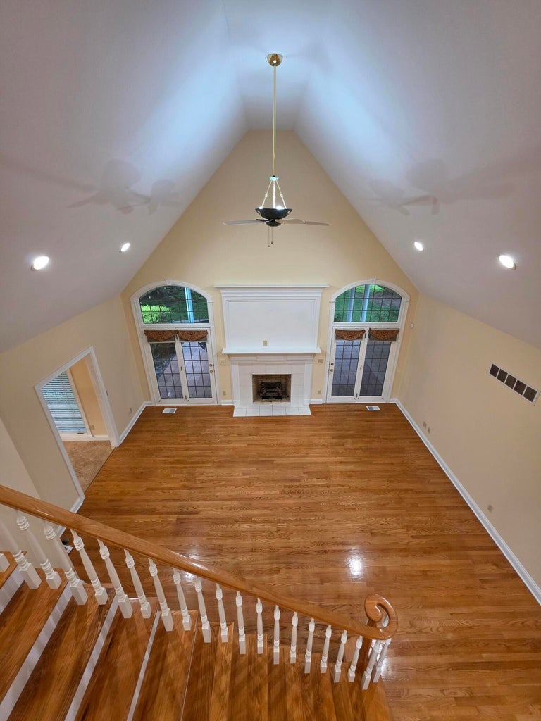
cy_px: 360
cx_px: 270
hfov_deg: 89.9
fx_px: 271
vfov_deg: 106.2
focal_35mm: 13
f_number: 1.9
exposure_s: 1/60
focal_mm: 2.2
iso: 160
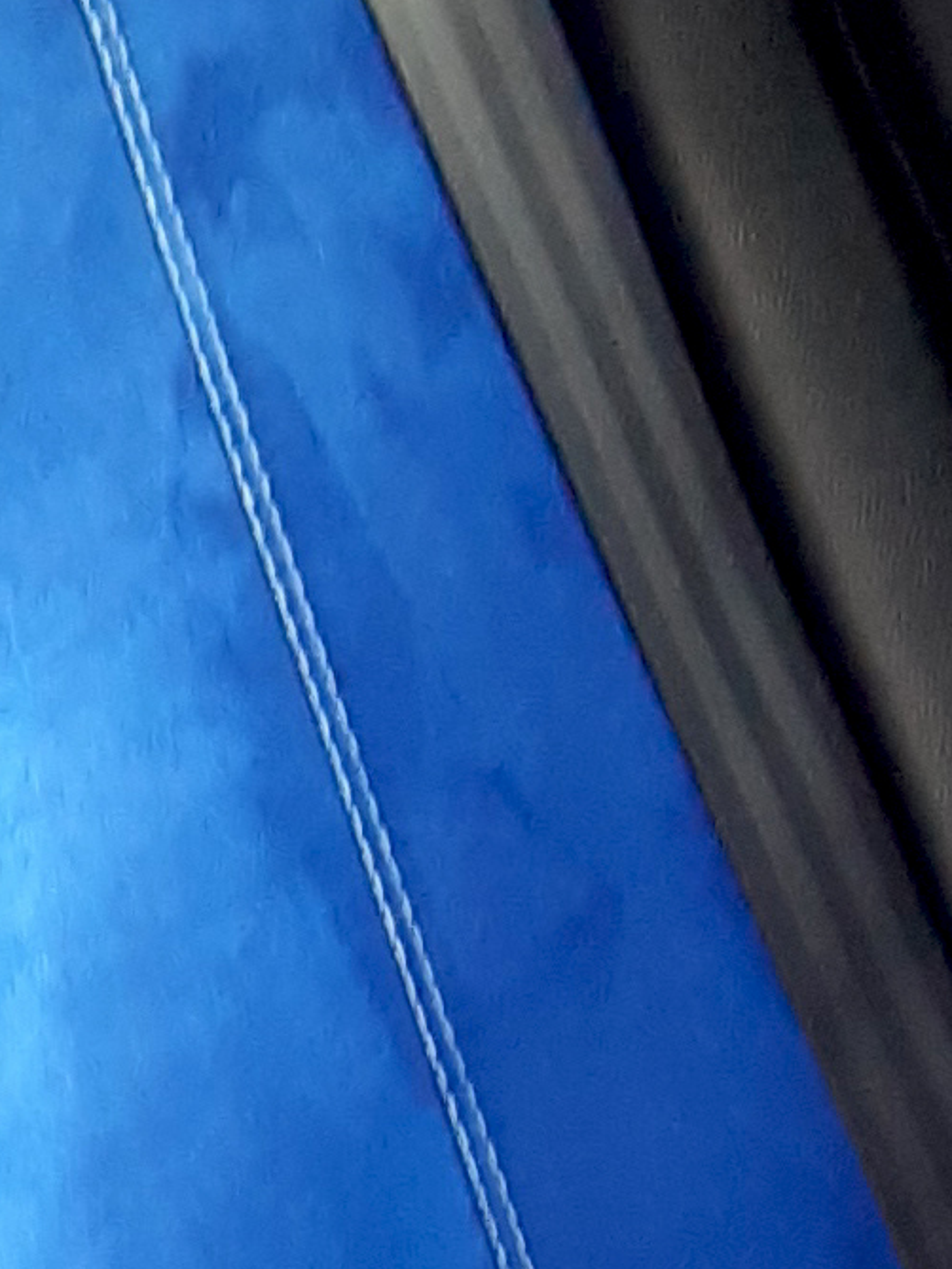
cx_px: -1136
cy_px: 3549
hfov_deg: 7.8
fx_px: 6562
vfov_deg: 9.2
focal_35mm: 179
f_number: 1.7
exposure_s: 1/50
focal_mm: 3.92
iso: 50
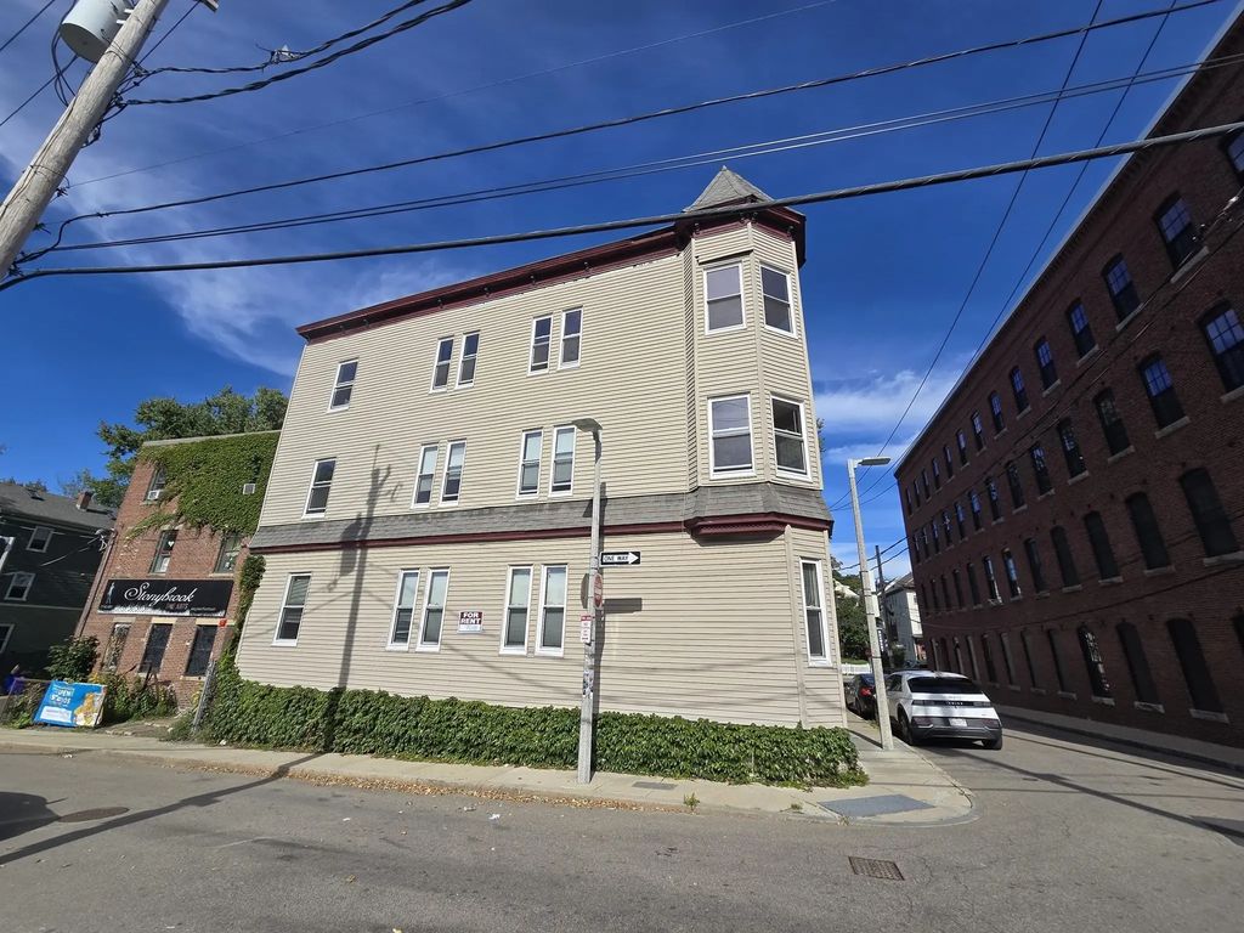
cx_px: 622
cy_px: 466
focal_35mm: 13
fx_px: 467
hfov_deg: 106.2
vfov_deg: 89.9
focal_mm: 2.2
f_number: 2.2
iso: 50
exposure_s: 1/2558
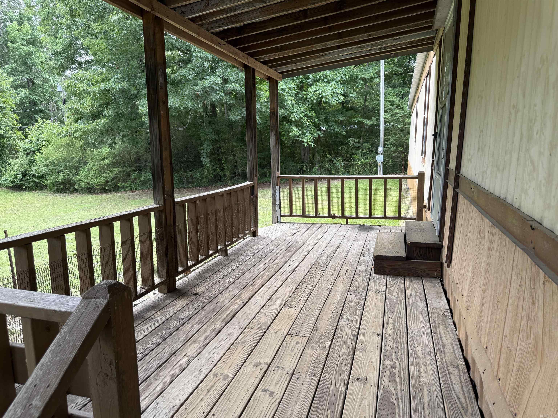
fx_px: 387
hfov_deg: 71.6
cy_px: 209
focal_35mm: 24
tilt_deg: -9.3
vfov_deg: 56.8
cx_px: 279
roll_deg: +1.3
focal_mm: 6.76
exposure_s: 1/330
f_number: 1.78
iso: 80
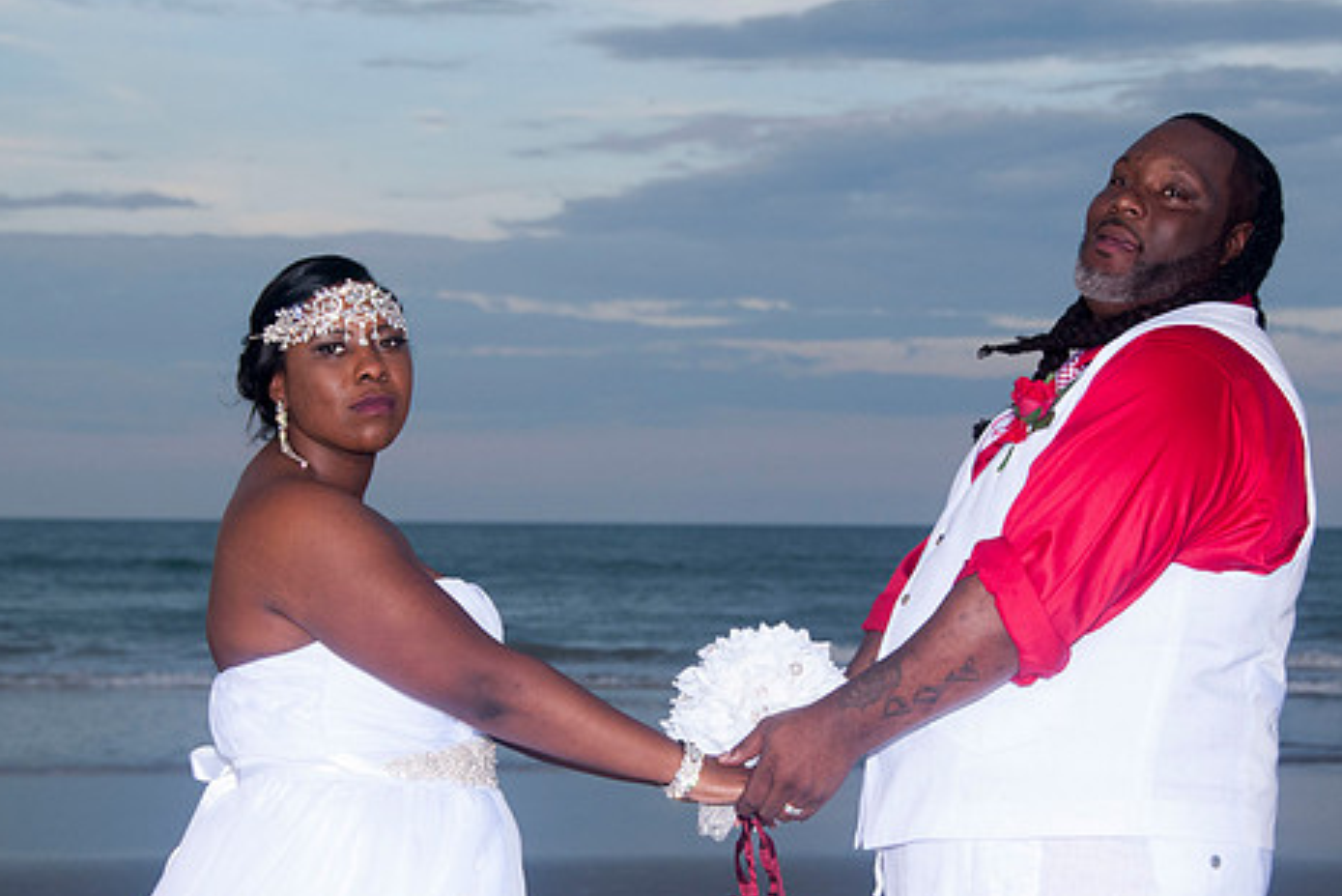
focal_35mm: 90
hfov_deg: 22.6
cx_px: 687
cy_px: 547
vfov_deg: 15.2
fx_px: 3356
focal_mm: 48
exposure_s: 1/200
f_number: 5.6
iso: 400
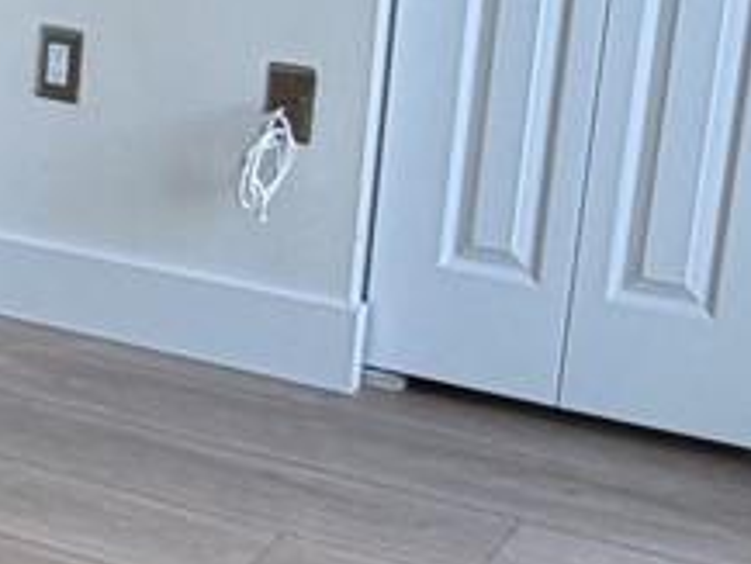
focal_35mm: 103
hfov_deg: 17.4
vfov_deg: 14.4
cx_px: -339
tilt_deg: -17.5
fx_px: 2236
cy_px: 180
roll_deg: +0.7
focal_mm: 2.22
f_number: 2.2
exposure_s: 1/121
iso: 100
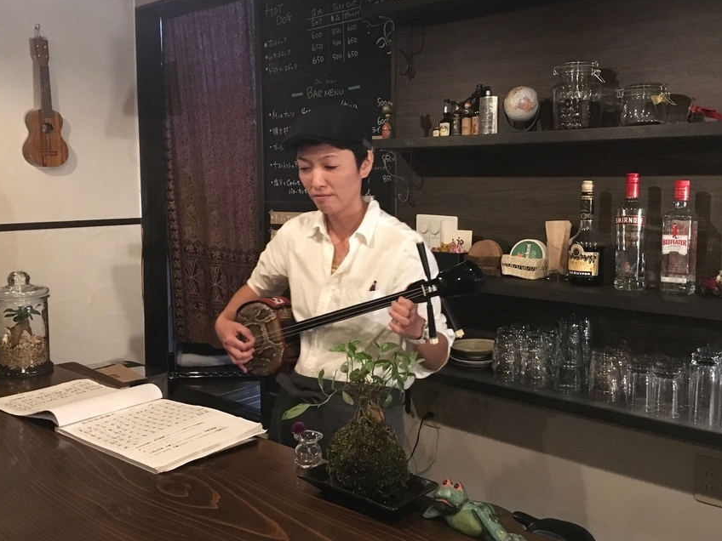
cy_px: 248
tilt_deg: -6.1
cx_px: 358
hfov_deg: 52.6
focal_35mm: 35
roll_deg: +0.6
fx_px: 730
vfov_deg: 40.7
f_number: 2.2
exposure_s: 1/15
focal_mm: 4.15
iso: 320
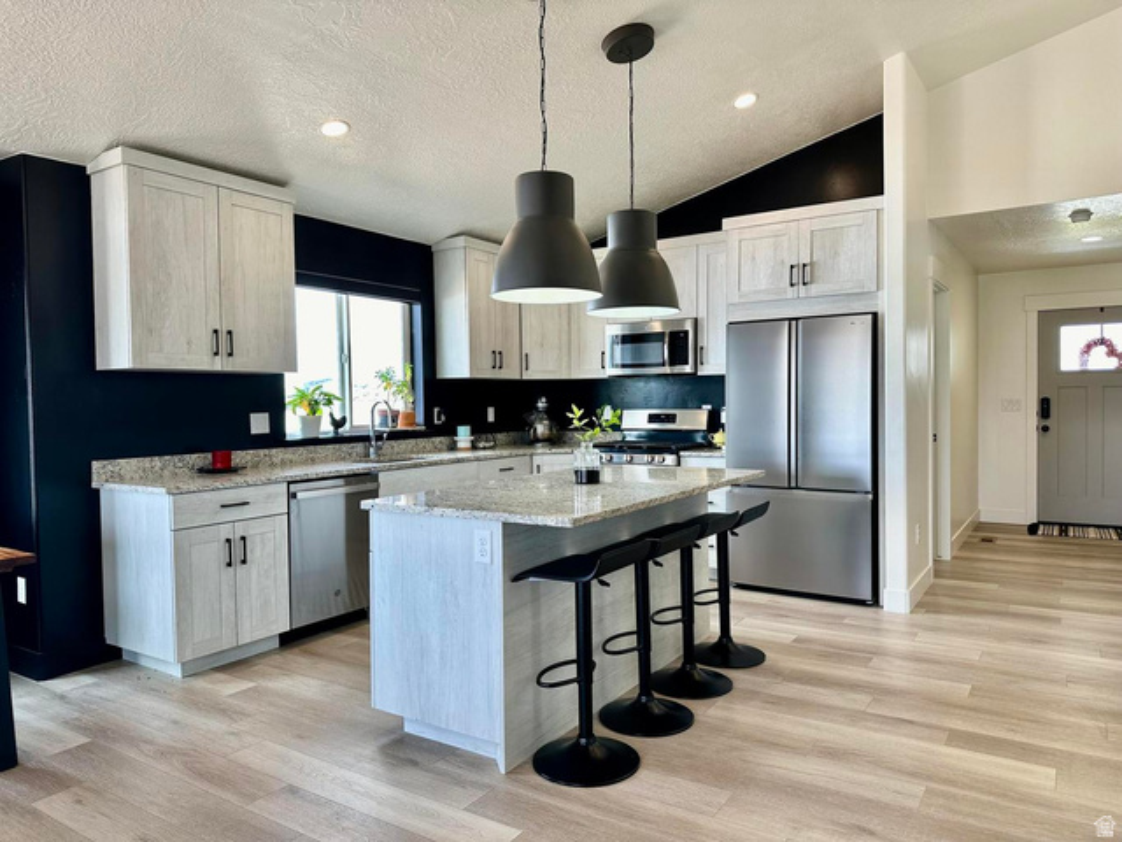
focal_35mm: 24
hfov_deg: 71.6
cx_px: 561
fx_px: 778
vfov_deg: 56.8
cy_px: 421
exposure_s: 1/120
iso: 100
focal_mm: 6.86
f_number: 1.78
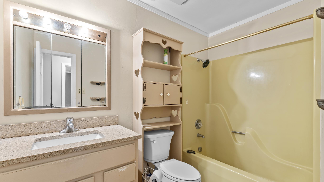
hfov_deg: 99.4
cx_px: 161
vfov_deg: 67.0
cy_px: 97
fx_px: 137
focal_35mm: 16
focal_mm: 10
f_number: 9
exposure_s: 4
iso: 160
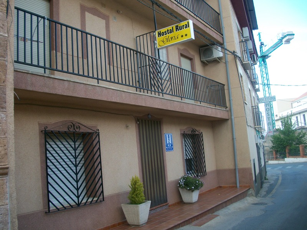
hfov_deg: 52.6
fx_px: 310
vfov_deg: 40.7
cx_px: 154
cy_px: 115
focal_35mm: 35
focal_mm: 6.3
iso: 80
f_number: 3.1
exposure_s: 1/125
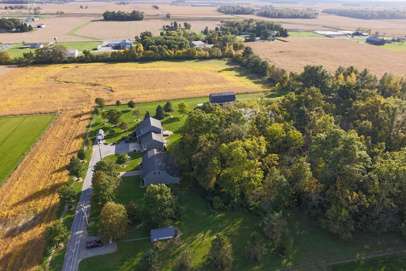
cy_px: 134
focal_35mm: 25
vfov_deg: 51.3
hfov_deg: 71.5
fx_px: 282
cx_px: 203
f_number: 2.8
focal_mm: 4.55
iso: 100
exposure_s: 1/320
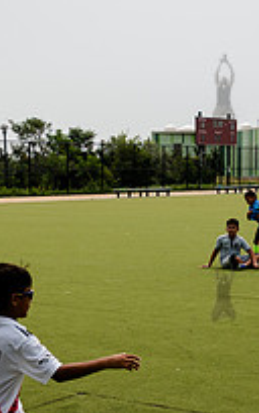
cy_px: 276
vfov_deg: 23.2
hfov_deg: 14.7
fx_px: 1002
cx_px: 200
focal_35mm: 89
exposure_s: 1/3200
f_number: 4
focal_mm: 27
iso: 250
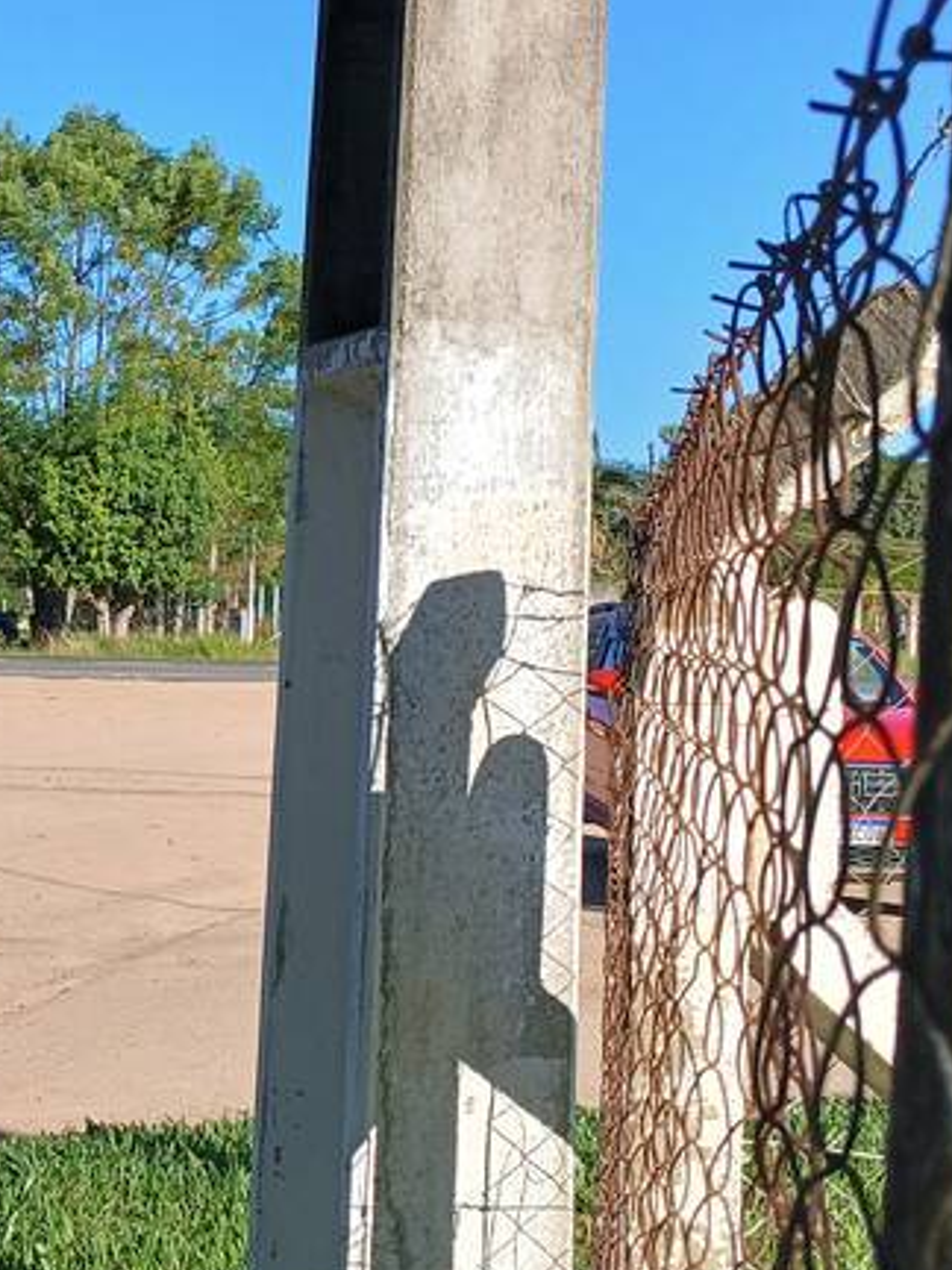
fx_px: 2383
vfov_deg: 29.8
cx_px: 112
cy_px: 685
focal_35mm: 65
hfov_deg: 22.1
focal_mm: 3.98
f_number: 1.8
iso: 20
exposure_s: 1/570
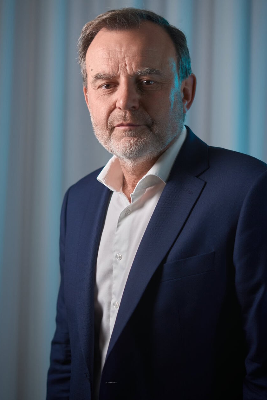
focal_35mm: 76
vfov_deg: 26.7
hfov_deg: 17.9
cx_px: 133
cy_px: 201
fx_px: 845
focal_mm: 50
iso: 250
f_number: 2.2
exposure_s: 1/160
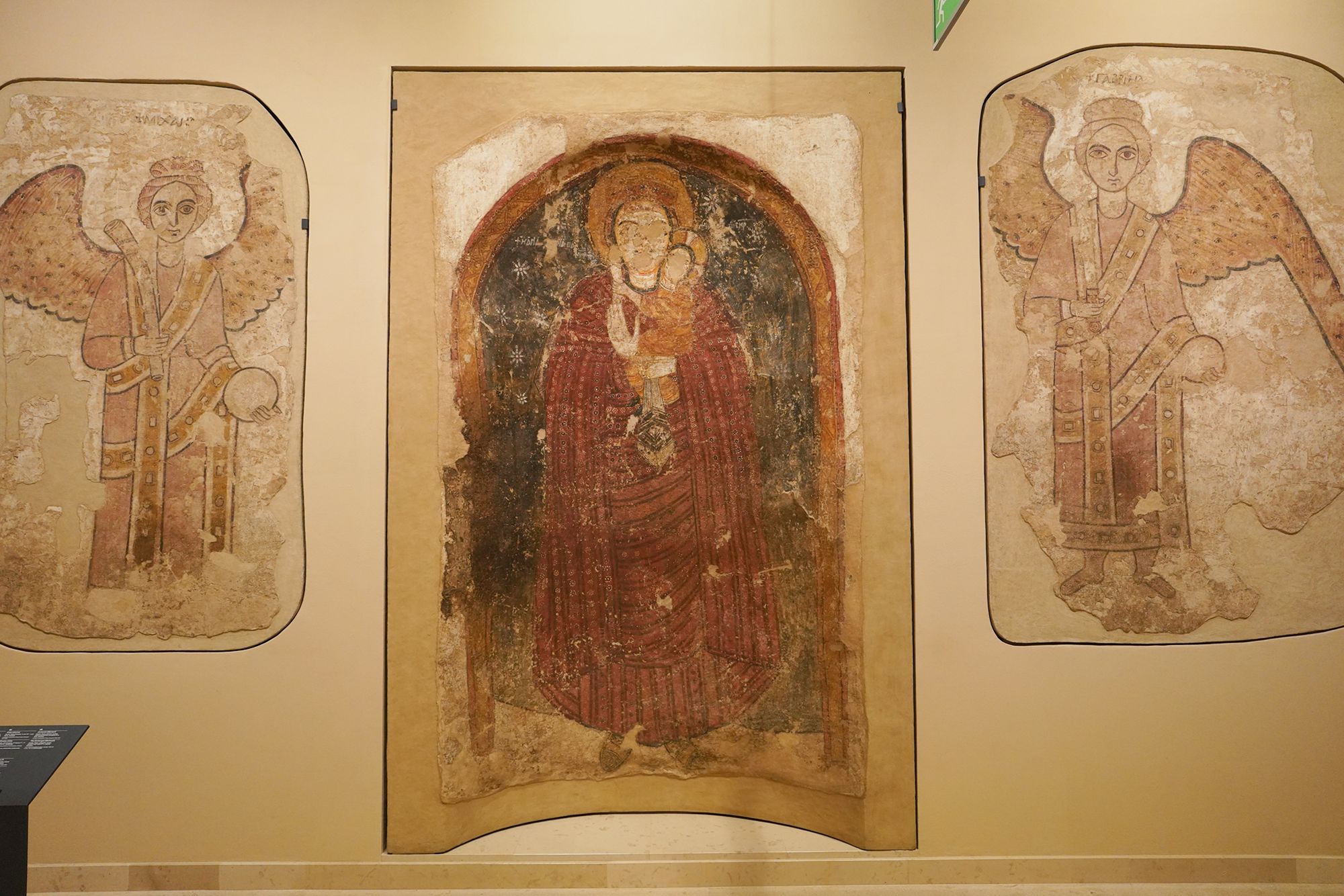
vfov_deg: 53.1
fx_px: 896
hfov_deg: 73.7
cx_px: 672
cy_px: 448
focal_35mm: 24
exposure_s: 1/80
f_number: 4.5
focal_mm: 24
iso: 3200
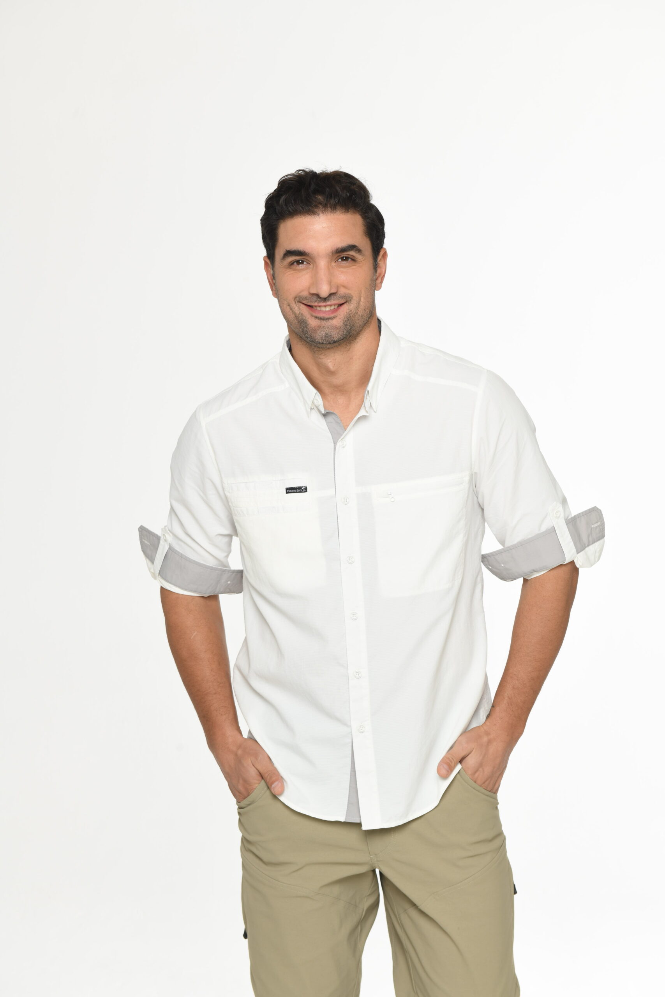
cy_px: 498
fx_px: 1939
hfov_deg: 19.5
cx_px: 332
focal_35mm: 70
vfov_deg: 28.8
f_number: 9
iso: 100
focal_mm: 70
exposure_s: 1/125
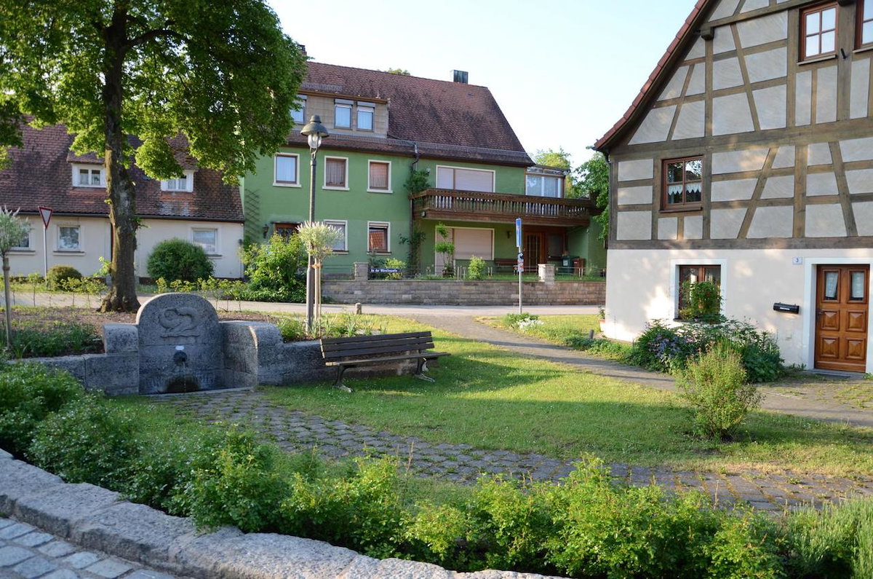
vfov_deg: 47.7
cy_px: 290
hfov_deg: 67.5
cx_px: 436
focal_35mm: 27
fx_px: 653
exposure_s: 1/400
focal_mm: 18
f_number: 4.5
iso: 250
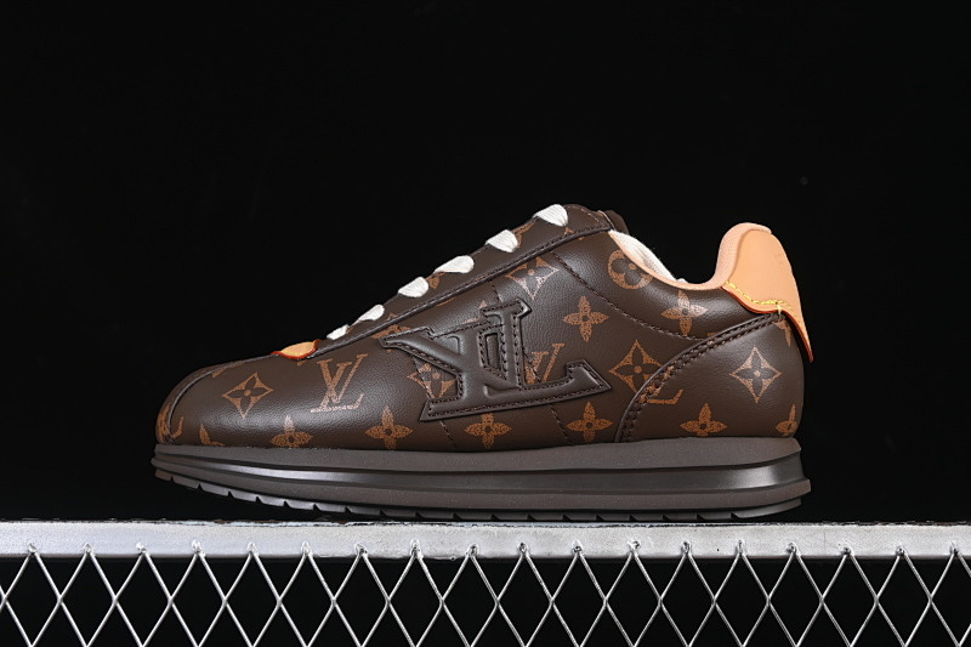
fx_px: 2022
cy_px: 324
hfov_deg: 27.0
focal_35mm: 75
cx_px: 486
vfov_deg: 18.2
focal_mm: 50
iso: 160
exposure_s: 1/60
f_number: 6.3
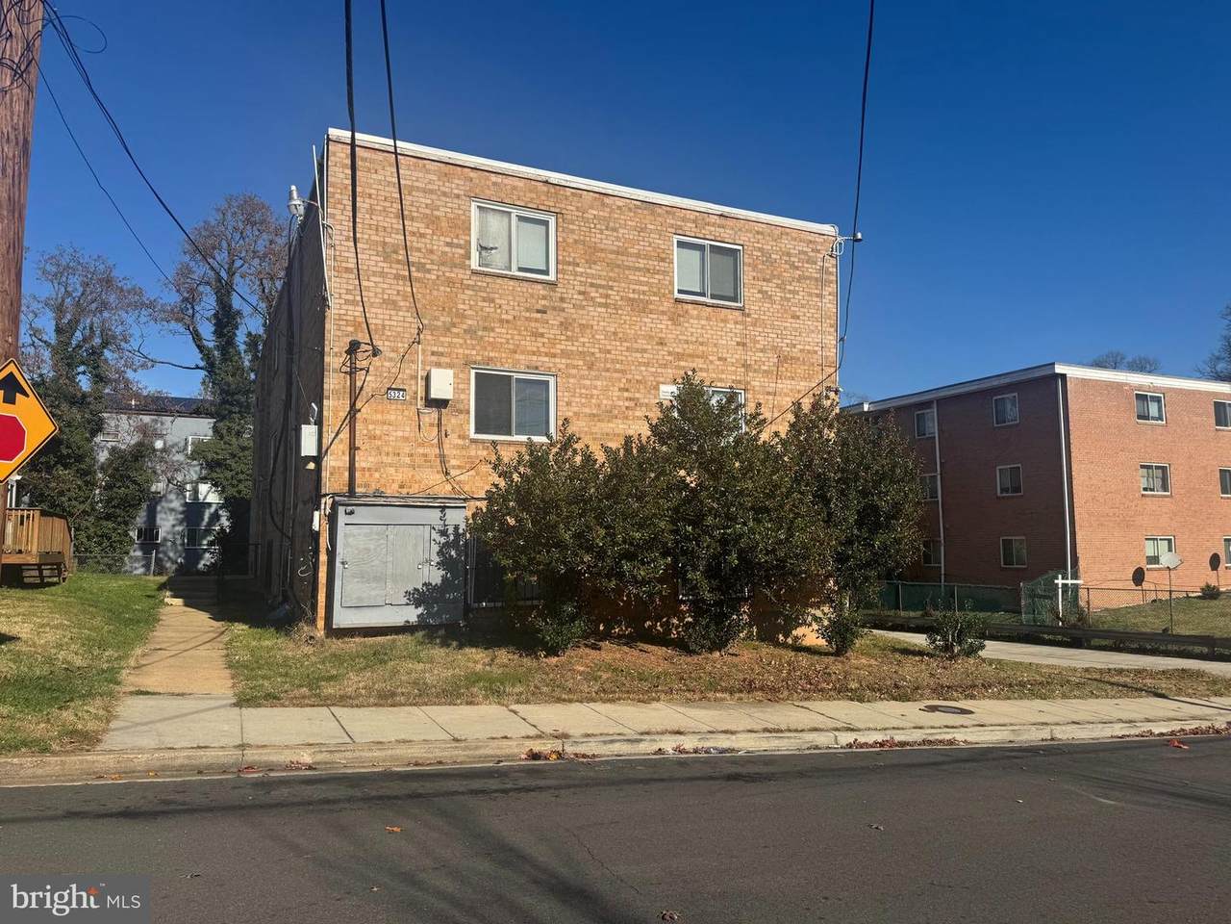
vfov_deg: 56.8
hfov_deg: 71.6
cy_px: 462
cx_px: 616
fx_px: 853
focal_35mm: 24
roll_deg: +0.3
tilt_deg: +5.1
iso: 80
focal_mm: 6.76
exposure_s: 1/6410
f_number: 1.78
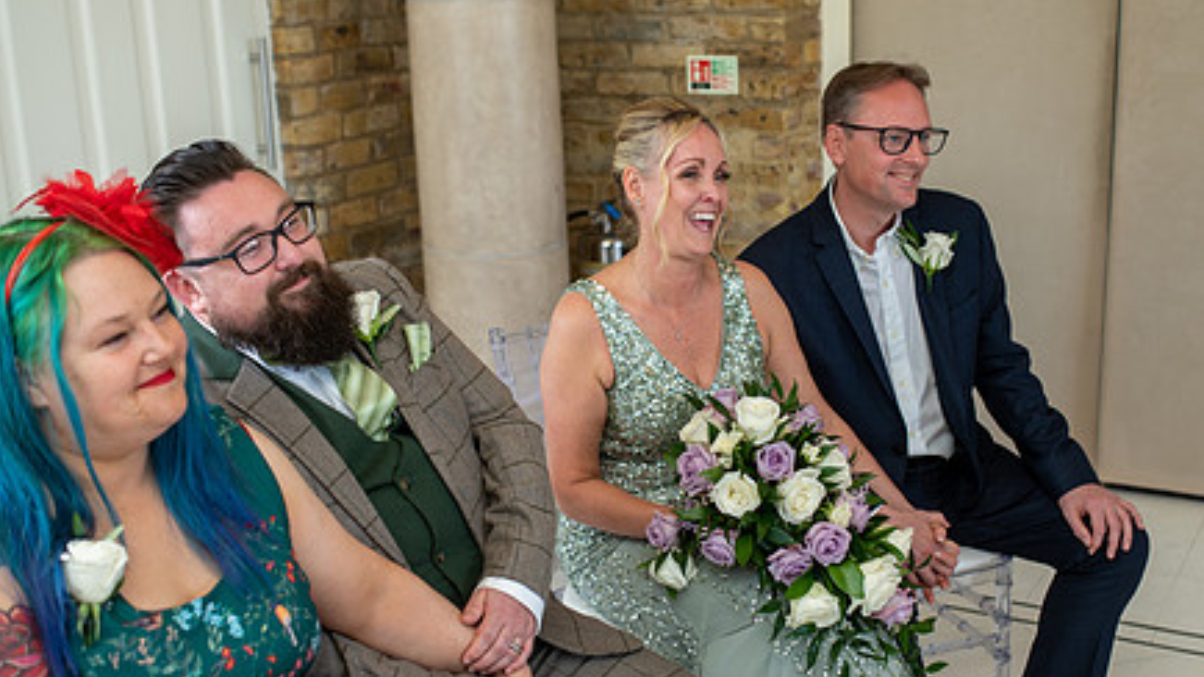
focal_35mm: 49
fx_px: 1564
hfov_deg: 42.0
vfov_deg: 24.4
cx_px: 677
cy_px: 336
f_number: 2.5
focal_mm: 35
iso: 100
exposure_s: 1/125
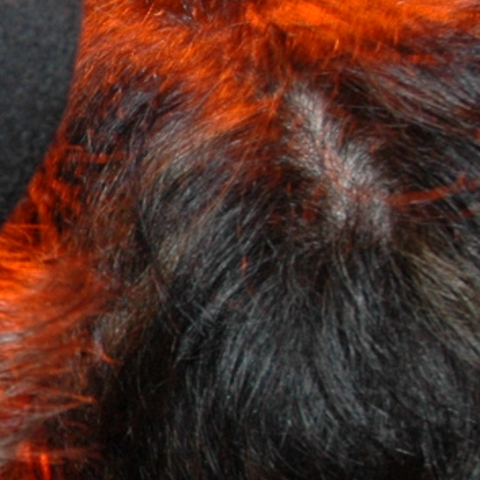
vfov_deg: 9.8
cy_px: 358
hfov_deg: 9.1
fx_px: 2792
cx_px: -532
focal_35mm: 178
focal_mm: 22
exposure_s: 1/60
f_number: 5
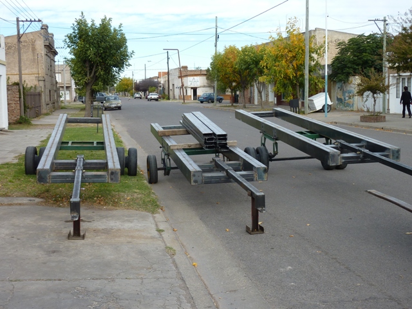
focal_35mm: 48
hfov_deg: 39.7
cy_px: 154
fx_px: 571
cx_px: 206
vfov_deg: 30.3
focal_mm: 7.9
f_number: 4
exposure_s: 1/250
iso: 80
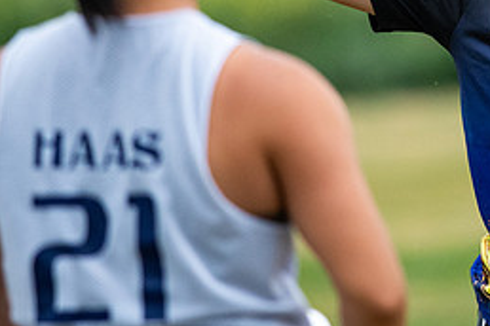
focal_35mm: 1012
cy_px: 18
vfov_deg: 1.4
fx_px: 13773
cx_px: 518
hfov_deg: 2.0
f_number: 4
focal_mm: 300
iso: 1600
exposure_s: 1/2500
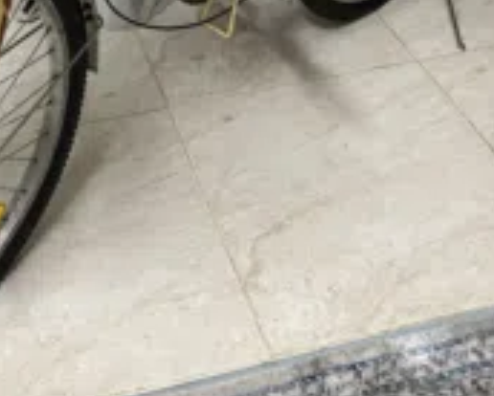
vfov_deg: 23.0
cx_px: 92
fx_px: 864
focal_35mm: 59
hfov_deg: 31.0
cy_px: -121
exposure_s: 1/25
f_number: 1.8
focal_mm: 4.25
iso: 500
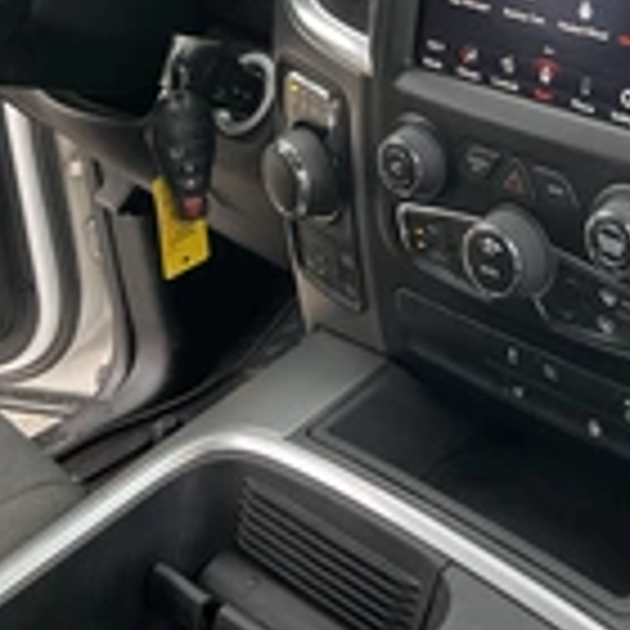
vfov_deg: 23.1
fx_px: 1503
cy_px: 72
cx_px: 450
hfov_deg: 23.5
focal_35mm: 73
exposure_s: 1/60
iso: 80
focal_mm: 3
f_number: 1.8
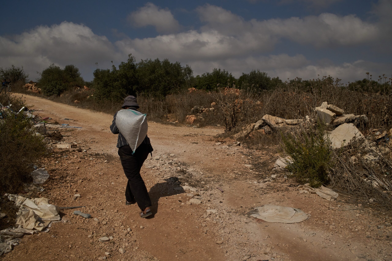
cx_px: 196
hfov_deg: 54.4
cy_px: 130
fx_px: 381
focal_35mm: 35
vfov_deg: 37.9
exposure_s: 1/2000
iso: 500
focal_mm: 35
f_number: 14
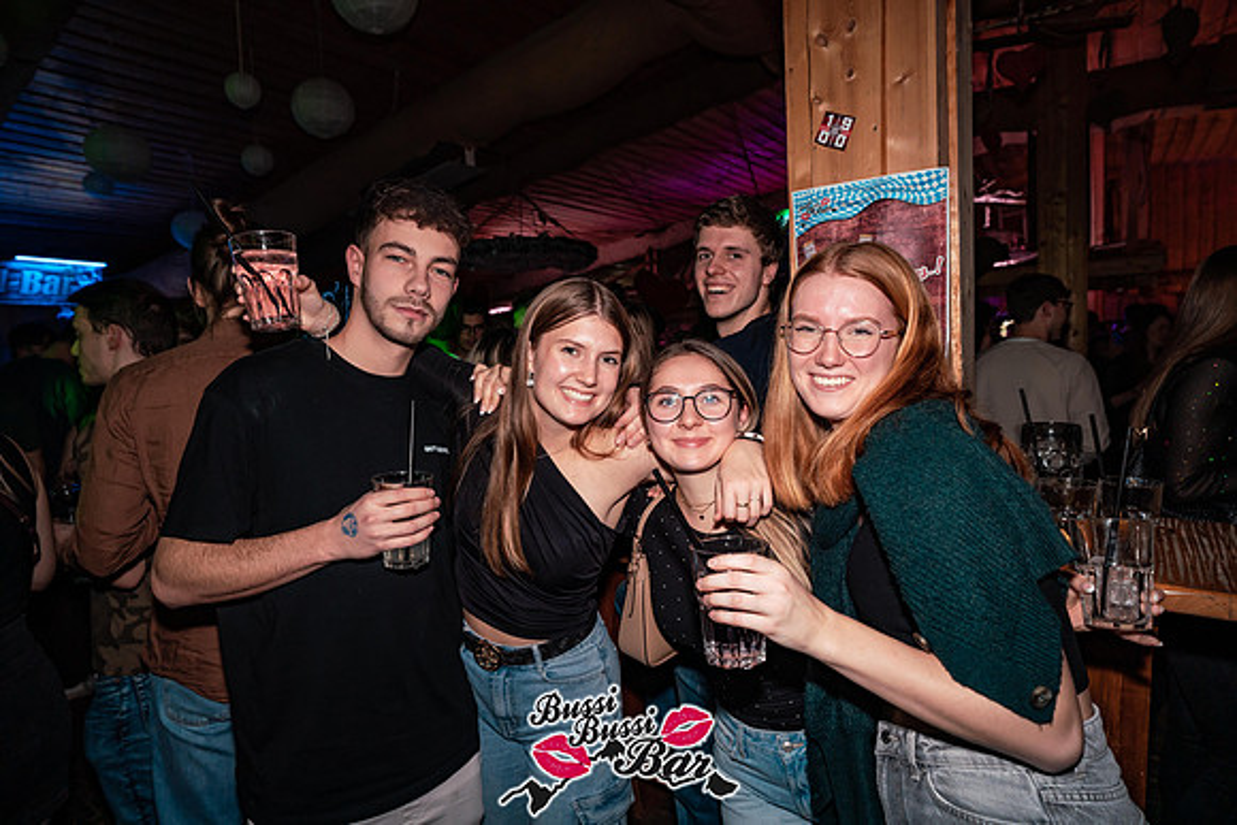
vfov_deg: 62.0
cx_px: 618
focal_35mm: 20
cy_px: 412
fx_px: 687
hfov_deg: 84.0
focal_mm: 20
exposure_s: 1/60
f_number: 4.5
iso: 1600
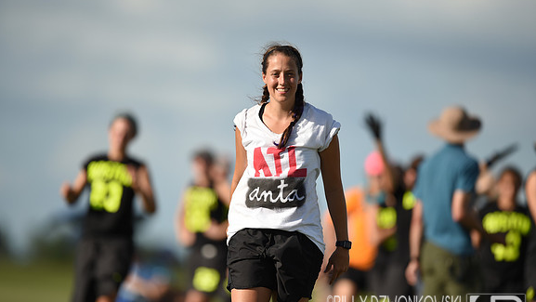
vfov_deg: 2.9
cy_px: 162
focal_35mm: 421
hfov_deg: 5.1
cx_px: 268
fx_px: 5985
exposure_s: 1/3200
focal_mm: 400
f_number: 2.8
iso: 125
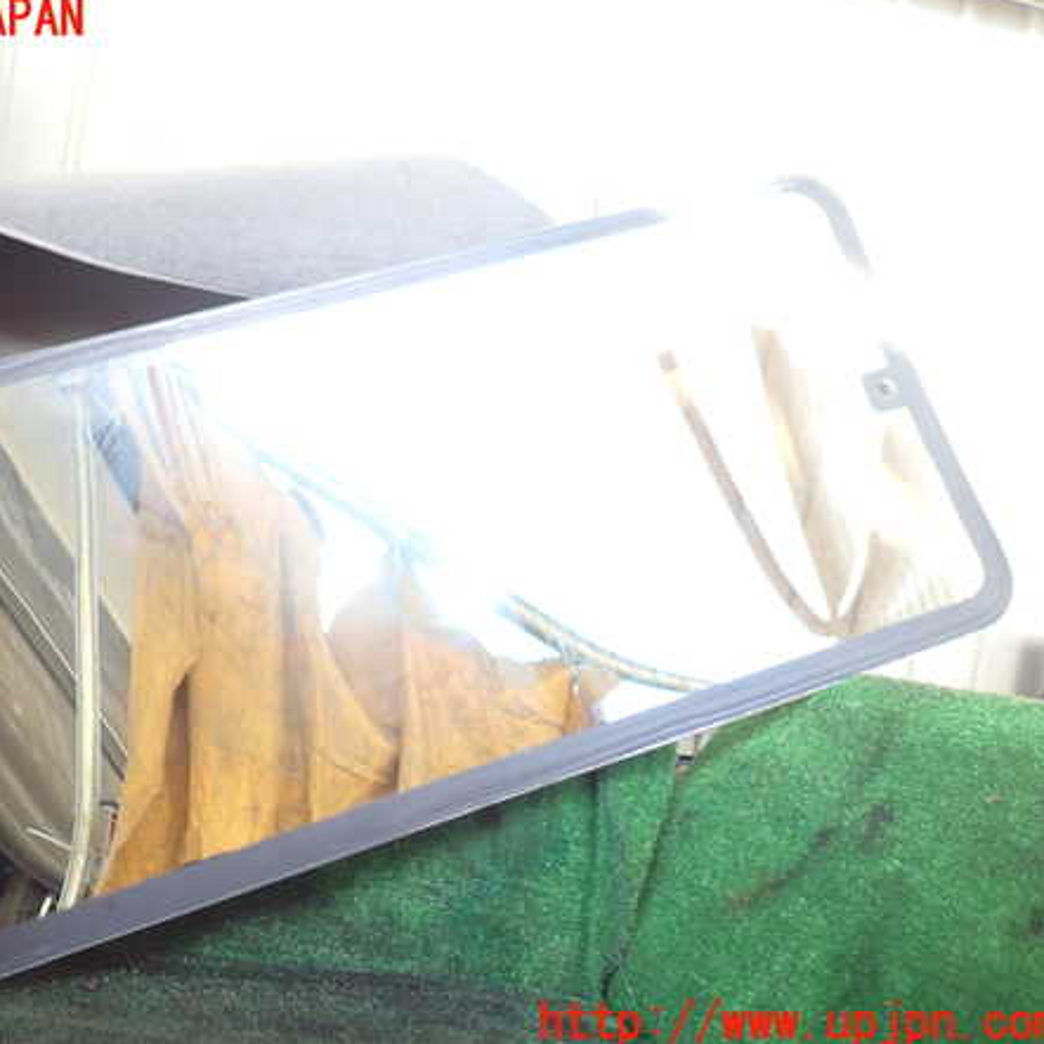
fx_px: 1024
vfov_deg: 54.0
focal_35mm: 30
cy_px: 522
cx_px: 364
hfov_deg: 53.2
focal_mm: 4.5
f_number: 2
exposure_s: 1/80
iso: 100
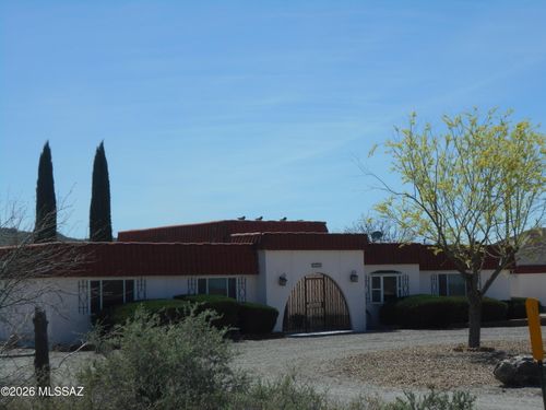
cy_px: 205
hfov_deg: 26.0
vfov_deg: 19.6
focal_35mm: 75
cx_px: 273
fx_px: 1183
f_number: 5.8
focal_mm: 13.5
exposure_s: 1/800
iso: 80
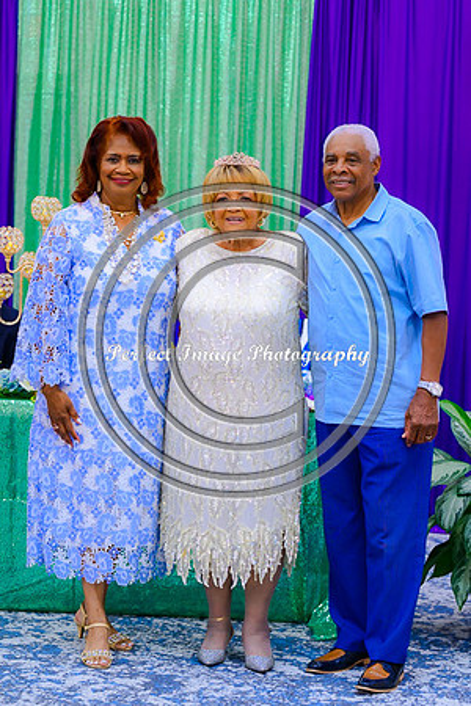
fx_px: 2060
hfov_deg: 13.0
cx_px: 236
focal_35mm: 105
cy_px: 353
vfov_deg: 19.5
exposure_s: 1/100
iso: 560
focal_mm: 70
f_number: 2.8
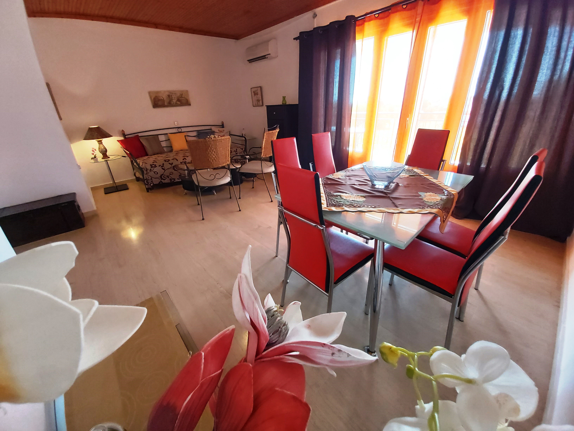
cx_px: 287
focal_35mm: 12
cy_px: 216
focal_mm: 1.42
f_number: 2.2
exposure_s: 1/33
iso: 160
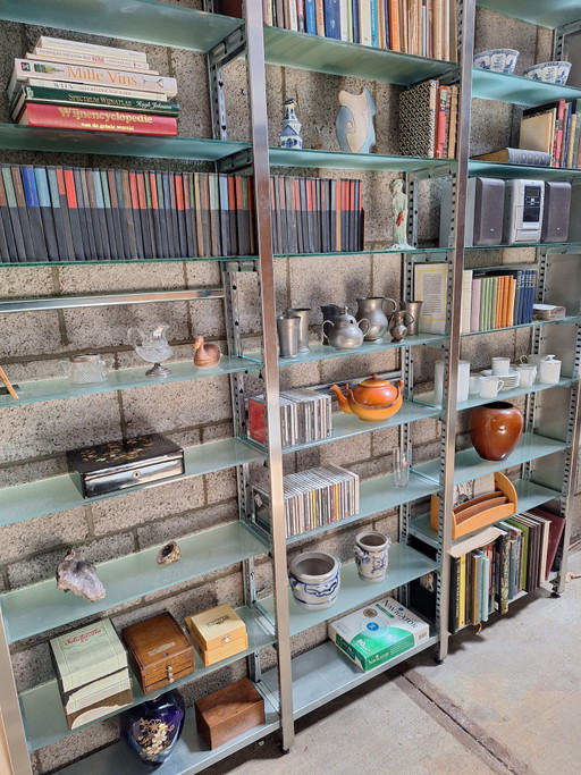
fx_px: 515
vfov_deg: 73.9
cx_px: 290
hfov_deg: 58.9
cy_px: 388
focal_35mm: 23
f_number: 1.8
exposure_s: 1/50
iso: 250
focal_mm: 5.54
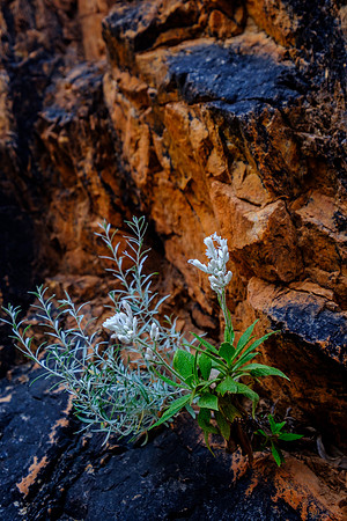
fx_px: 520
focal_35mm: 36
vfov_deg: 53.1
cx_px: 174
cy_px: 260
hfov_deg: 36.9
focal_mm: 24
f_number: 4
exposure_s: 1/110
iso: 400
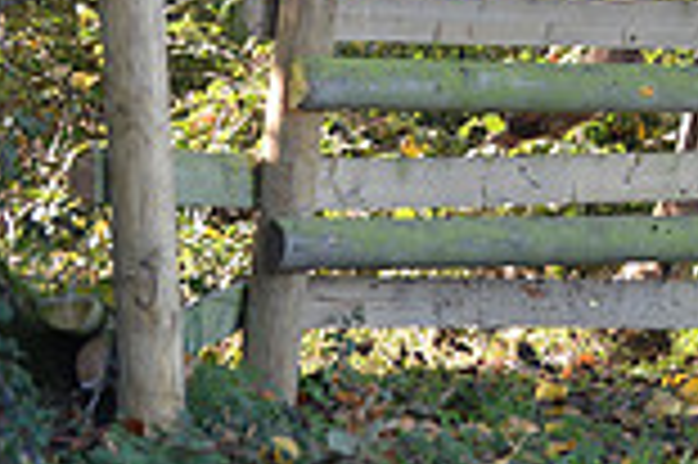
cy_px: -135
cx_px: 1238
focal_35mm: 262
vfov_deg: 5.2
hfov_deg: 7.6
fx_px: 5074
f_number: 3.2
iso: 1000
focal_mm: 70
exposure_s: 1/1000
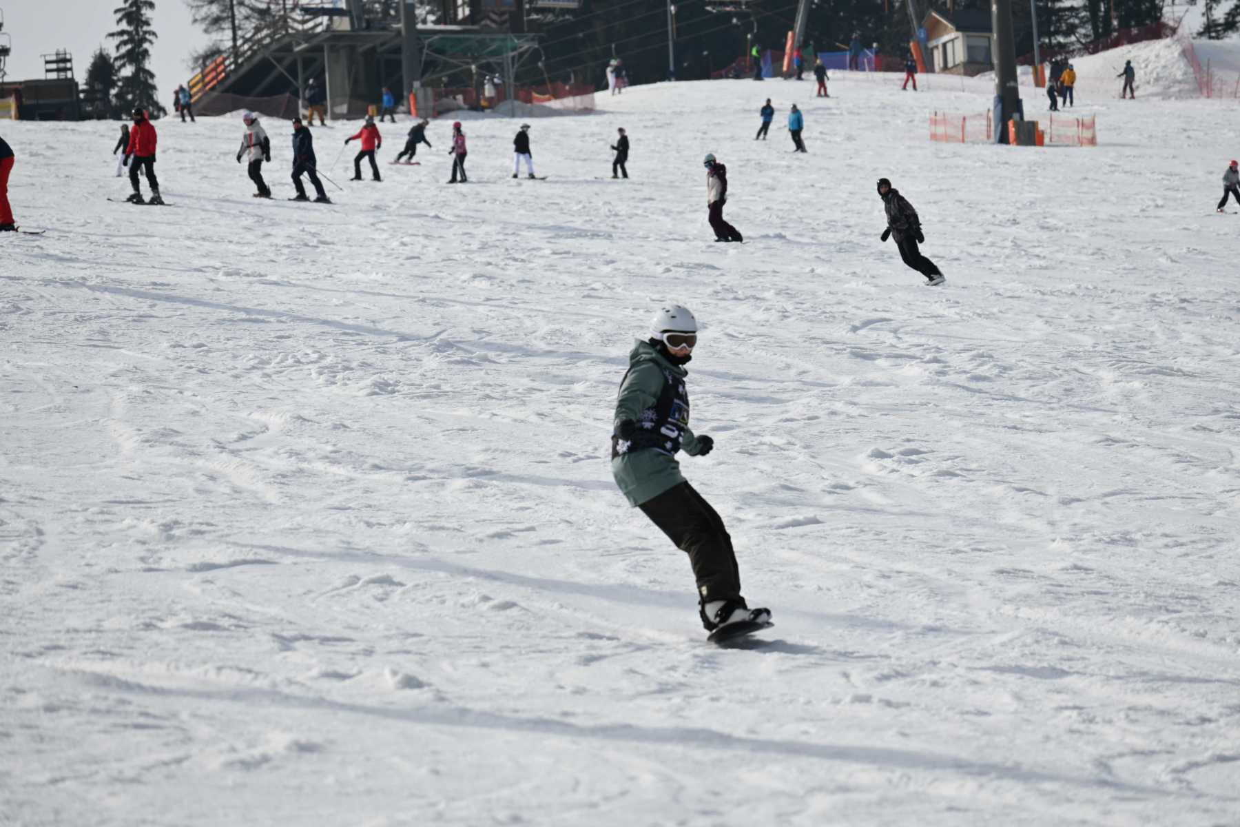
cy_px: 414
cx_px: 620
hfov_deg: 7.0
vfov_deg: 4.7
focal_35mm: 292
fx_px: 10074
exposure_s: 1/800
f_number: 7.1
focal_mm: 195
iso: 100
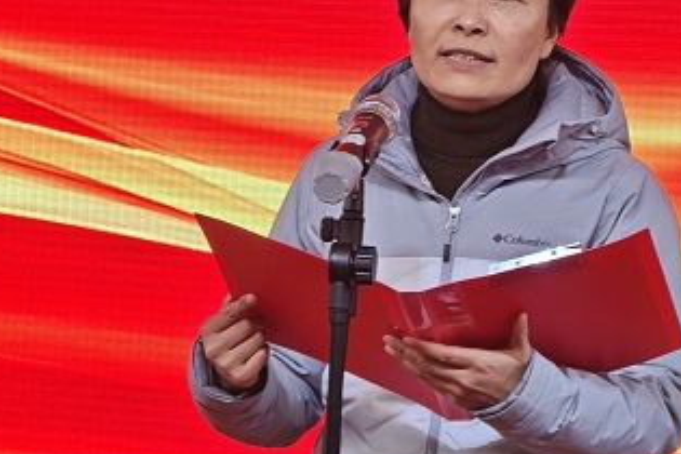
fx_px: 7604
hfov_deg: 5.1
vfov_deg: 3.4
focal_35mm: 402
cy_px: 131
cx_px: 503
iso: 125
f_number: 2.5
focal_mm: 19.4
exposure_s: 1/100
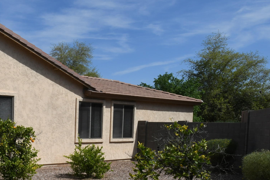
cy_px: 156
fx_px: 382
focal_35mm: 51
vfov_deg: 25.8
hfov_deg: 35.3
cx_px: 1
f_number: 14
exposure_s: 1/800
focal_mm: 17
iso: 400
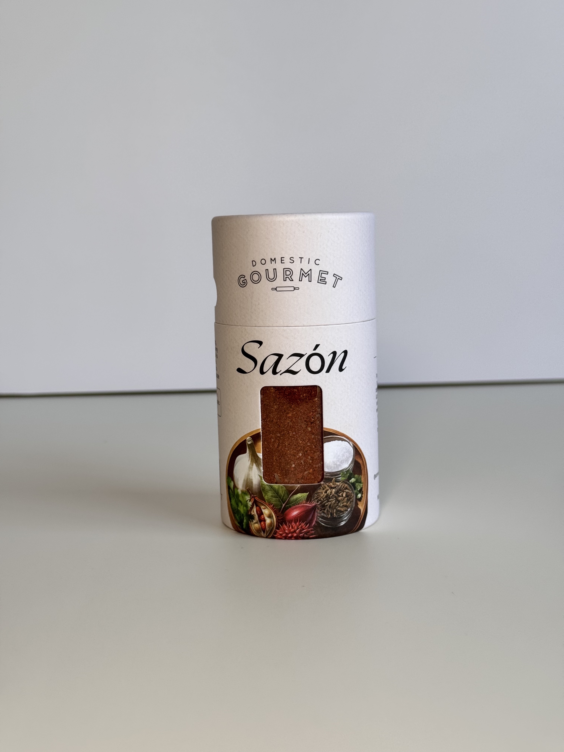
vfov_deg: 39.7
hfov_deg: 30.3
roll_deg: +2.0
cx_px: 282
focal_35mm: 48
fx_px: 1043
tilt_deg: -7.3
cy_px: 376
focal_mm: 6.76
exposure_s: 1/263
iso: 64
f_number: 1.78
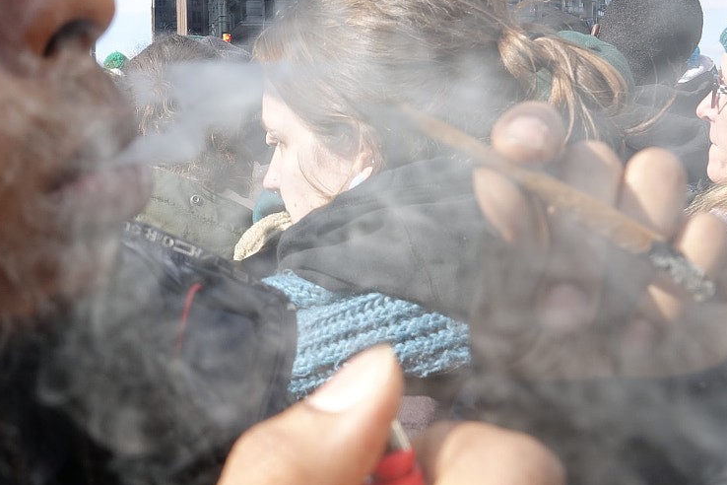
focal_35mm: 52
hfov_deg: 38.1
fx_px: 1050
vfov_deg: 26.0
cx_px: 308
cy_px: 220
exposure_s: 1/320
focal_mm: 8.8
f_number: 4
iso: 100
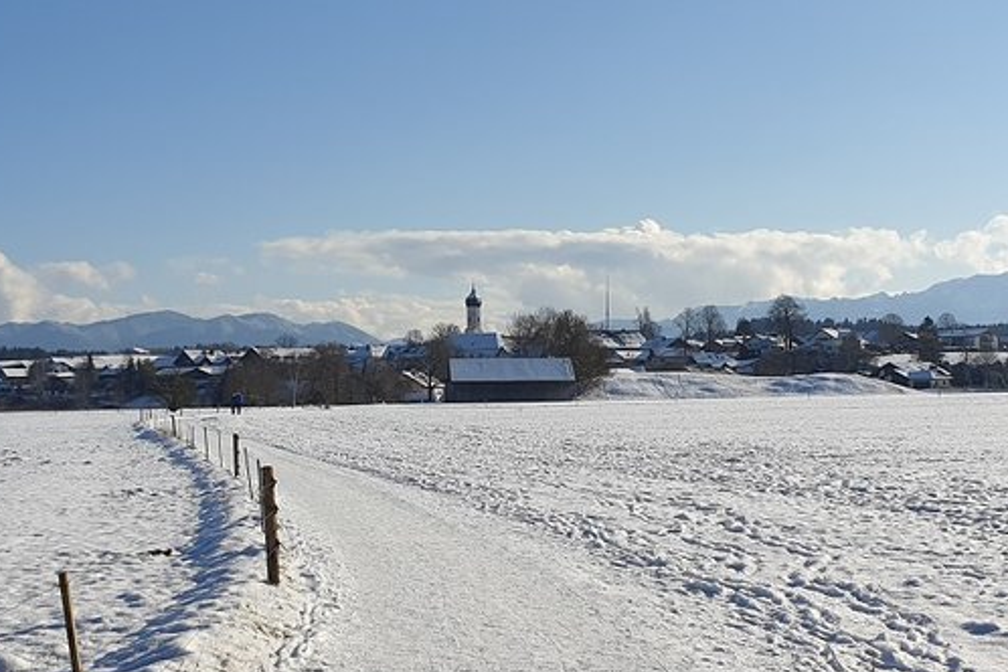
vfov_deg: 34.9
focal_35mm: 38
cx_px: 453
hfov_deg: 50.6
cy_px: 418
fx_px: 1064
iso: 50
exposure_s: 1/3257
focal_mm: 4.3
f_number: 2.4
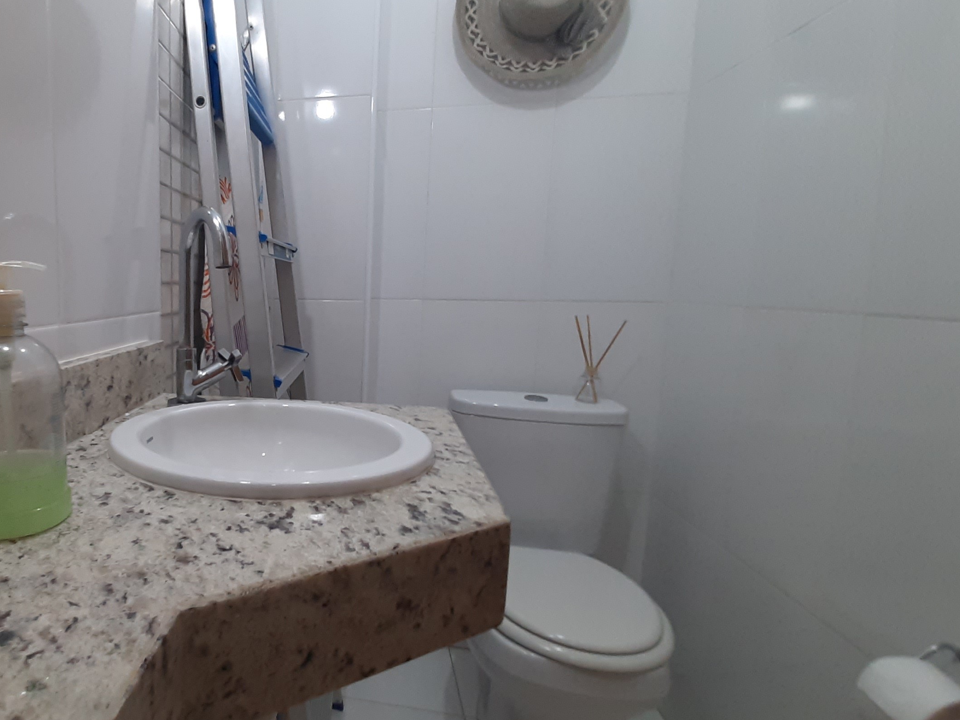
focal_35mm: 20
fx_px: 555
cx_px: 239
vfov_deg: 66.0
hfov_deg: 75.8
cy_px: 361
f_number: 2.2
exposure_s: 1/40
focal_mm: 1.42
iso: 100
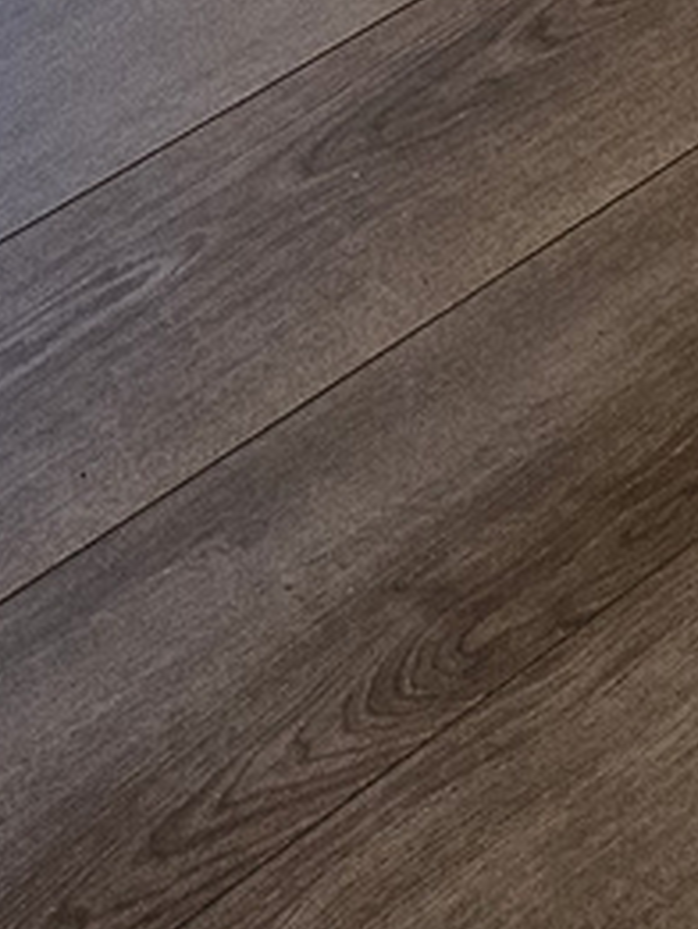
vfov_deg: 10.7
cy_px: -1641
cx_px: 972
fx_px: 3788
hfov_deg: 10.3
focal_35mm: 141
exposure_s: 1/180
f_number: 1.8
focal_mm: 5
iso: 125
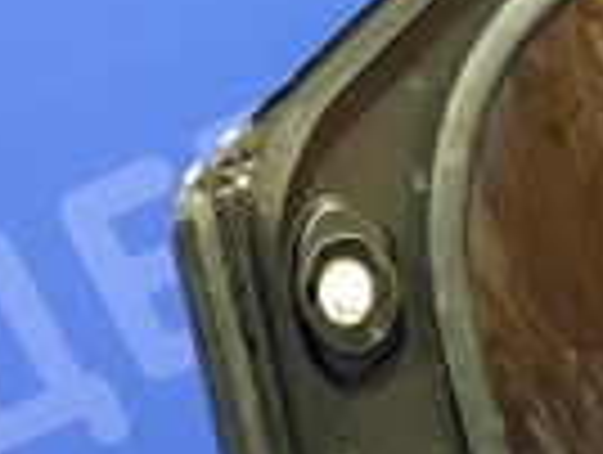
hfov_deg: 15.9
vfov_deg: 12.3
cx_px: 720
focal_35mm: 119
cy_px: 508
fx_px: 2077
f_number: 2
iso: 500
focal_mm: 4.6
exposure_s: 1/25
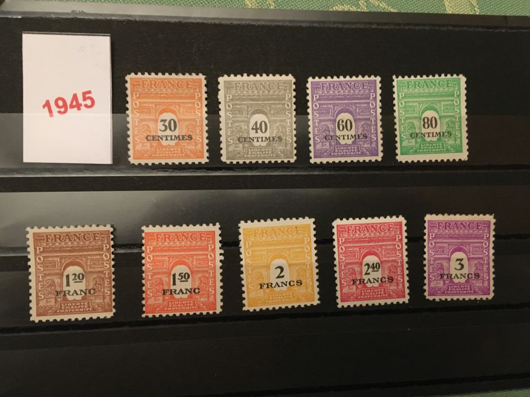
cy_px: 198
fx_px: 444
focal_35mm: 29
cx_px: 265
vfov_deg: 48.2
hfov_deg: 61.7
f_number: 2.2
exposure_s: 1/17
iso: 400
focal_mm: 4.15
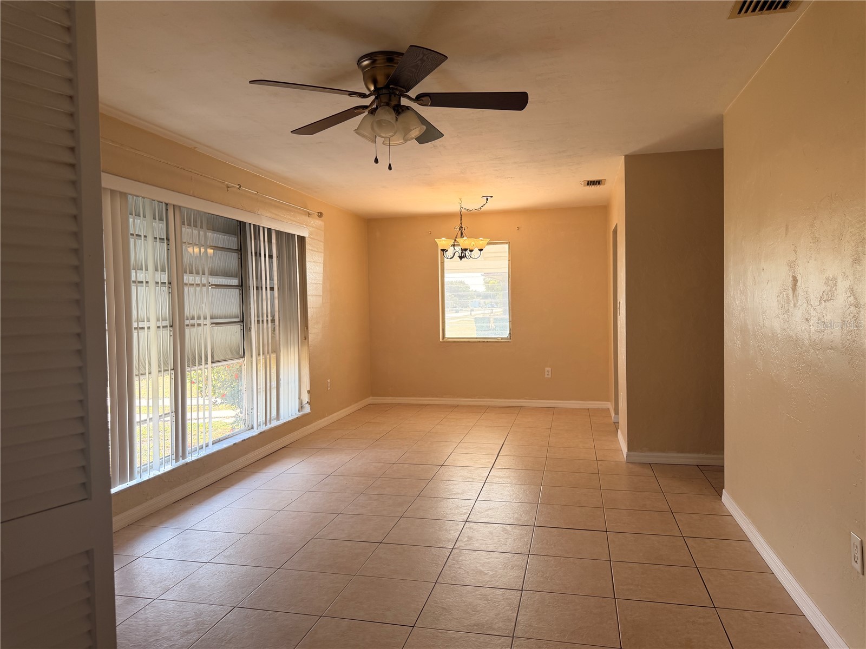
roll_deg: +1.9
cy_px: 324
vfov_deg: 56.8
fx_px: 600
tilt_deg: -2.0
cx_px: 433
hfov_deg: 71.6
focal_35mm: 24
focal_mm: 6.76
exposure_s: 1/181
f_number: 1.78
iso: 80
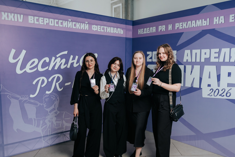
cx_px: 126
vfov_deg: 38.8
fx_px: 222
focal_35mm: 34
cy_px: 87
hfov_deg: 55.7
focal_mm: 28
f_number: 2.8
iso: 640
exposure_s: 1/160
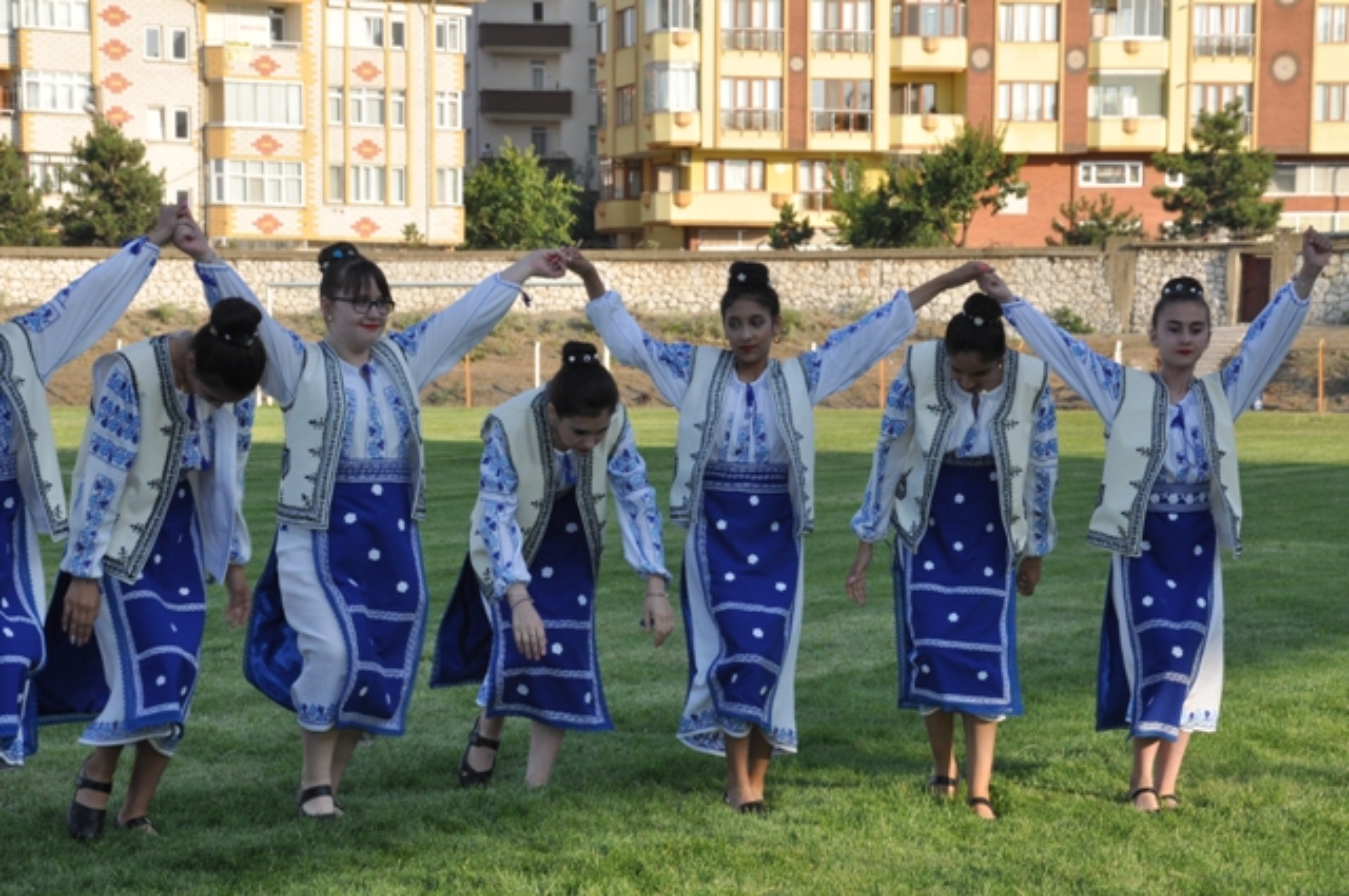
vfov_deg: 13.8
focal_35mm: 99
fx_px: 3705
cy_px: 448
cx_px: 674
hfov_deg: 20.6
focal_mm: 66
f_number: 14
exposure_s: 1/200
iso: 400
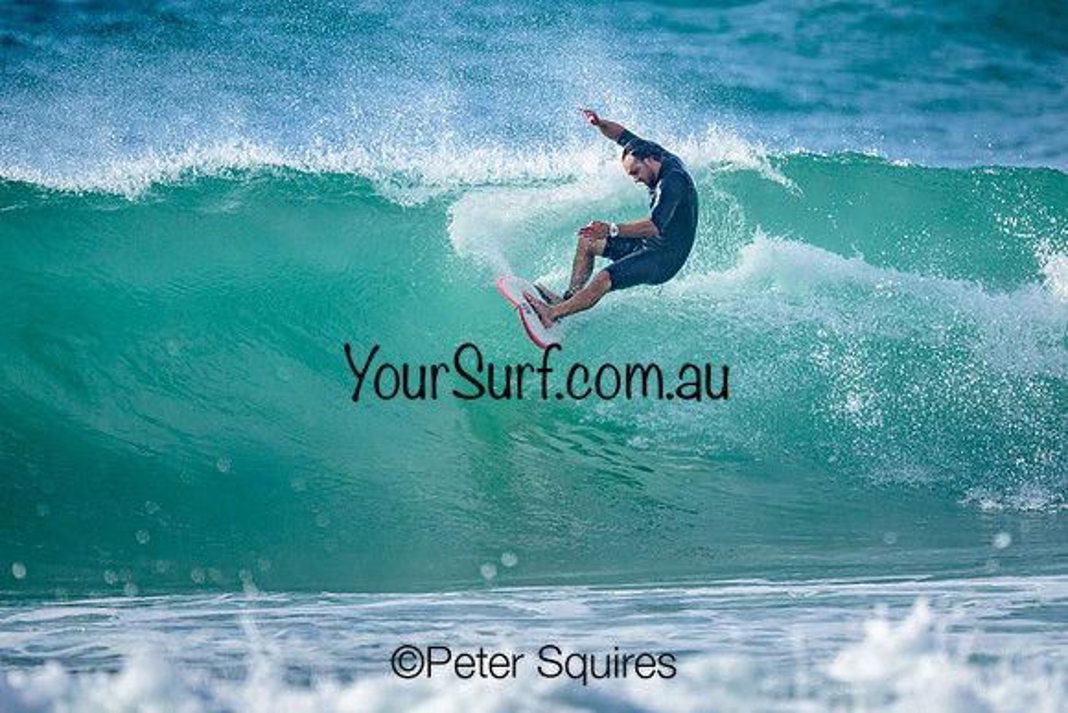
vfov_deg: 1.3
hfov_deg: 1.9
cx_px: 650
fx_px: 32623
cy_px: 223
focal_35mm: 1099
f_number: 6.3
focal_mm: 800
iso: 320
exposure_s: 1/2500
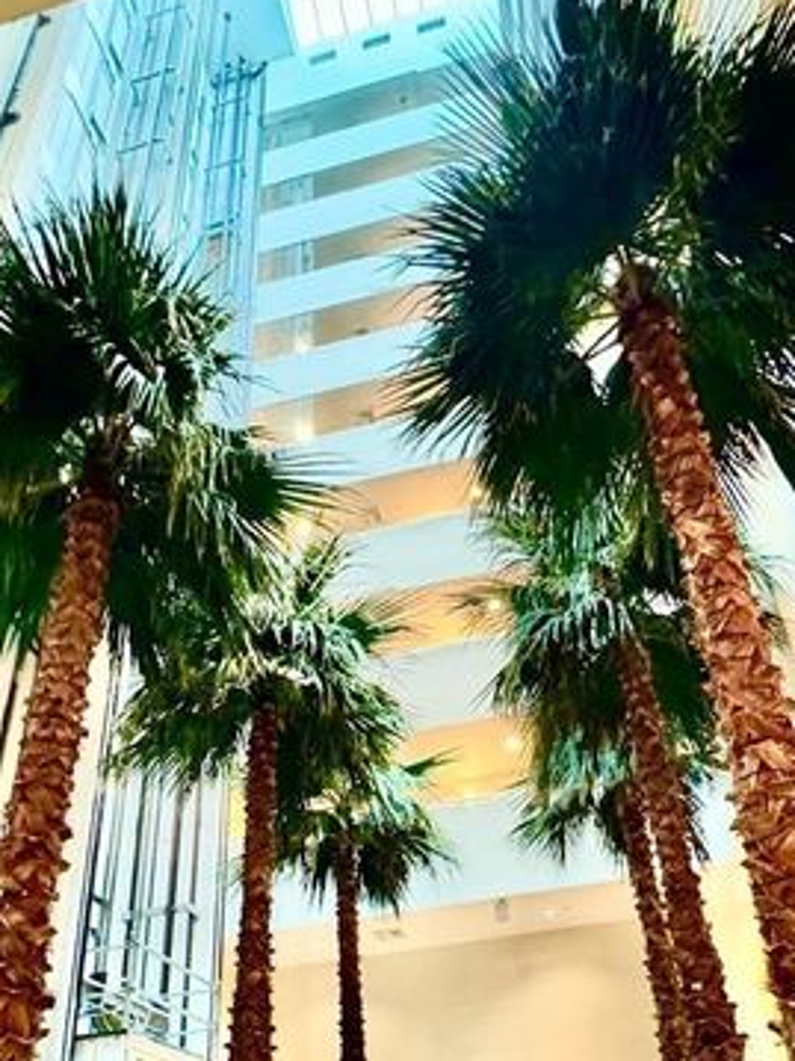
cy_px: 829
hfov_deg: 52.9
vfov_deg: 62.4
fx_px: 797
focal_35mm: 26
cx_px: 446
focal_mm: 2.22
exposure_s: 1/40
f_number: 2.2
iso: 1000
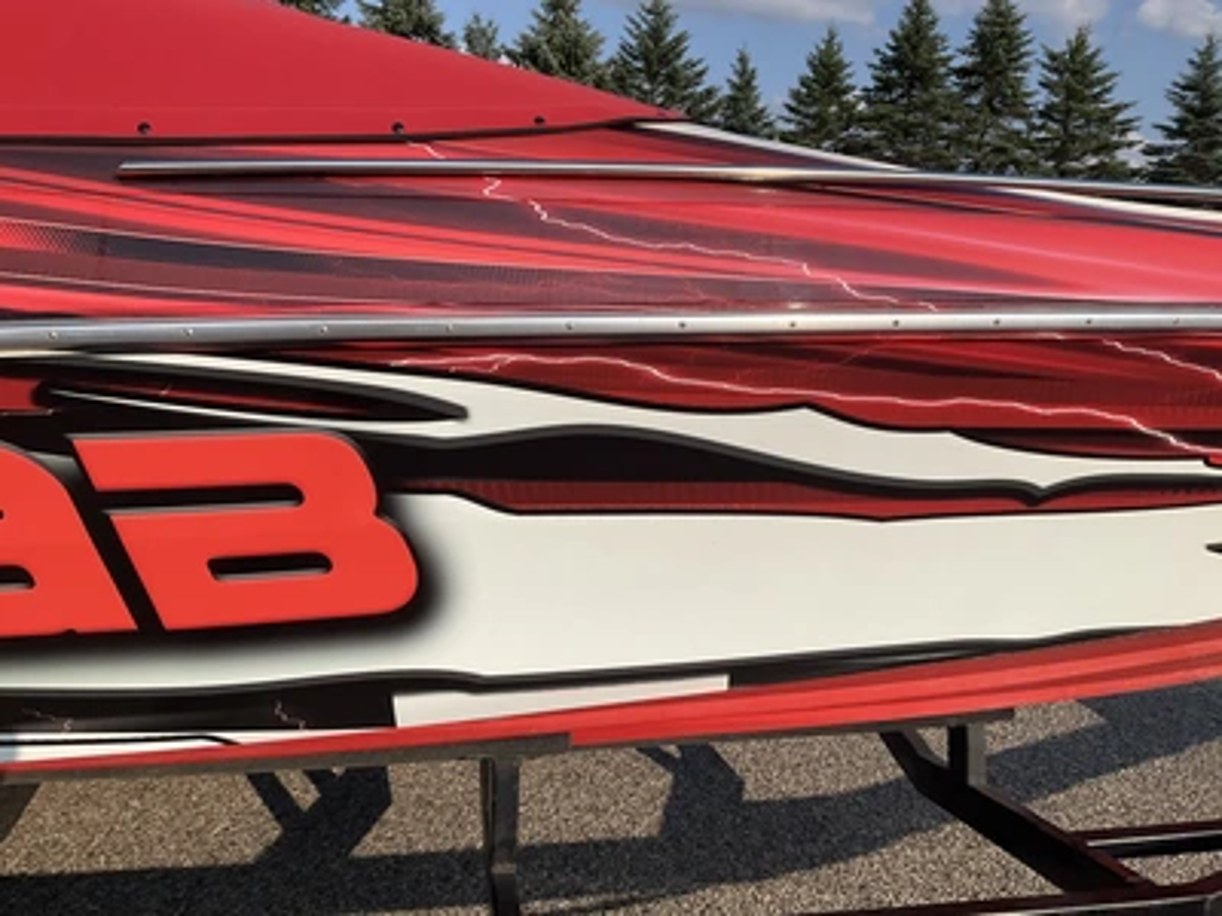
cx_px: 611
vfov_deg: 48.2
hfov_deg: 61.7
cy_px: 458
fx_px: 1024
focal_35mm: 29
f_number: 1.8
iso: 25
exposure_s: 1/1912
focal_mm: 3
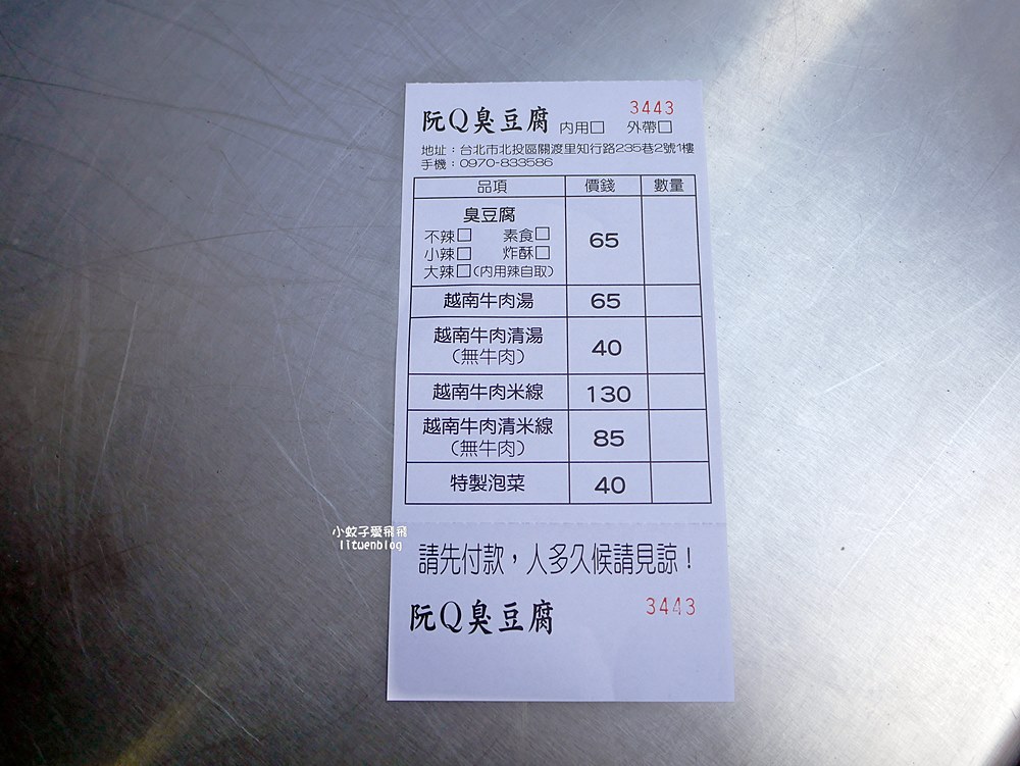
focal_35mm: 28
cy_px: 383
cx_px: 510
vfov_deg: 49.8
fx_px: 825
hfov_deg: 63.4
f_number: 3.2
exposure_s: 1/800
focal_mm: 14
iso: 200
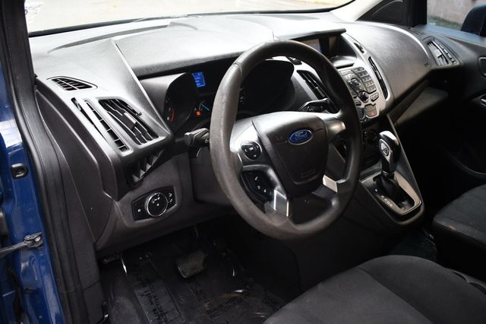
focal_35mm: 33
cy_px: 162
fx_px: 445
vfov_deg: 39.9
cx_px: 243
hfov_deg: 57.2
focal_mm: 22
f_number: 3.8
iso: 800
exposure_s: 1/160
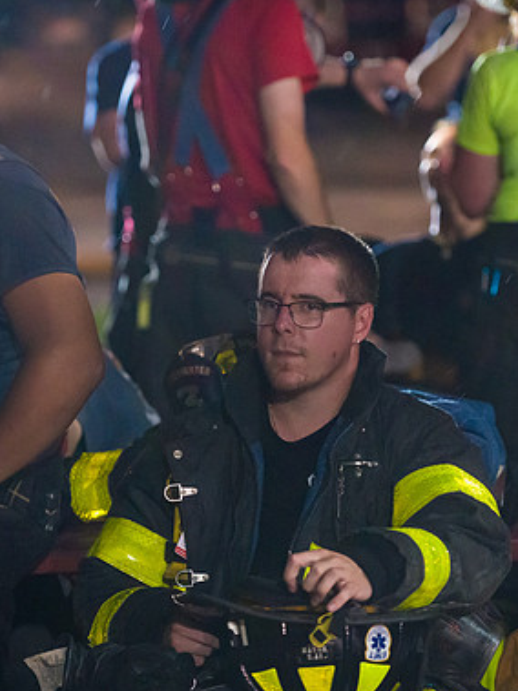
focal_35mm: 184
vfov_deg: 10.8
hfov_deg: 8.1
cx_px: 295
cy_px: 350
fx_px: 3673
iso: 12800
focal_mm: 125
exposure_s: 1/200
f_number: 3.2
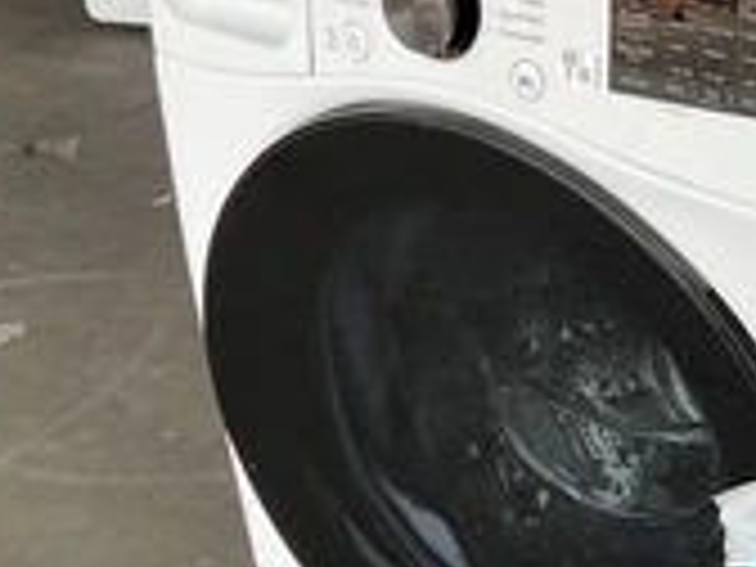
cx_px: 693
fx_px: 1507
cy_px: 382
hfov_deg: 27.1
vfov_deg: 21.2
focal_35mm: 69
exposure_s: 1/320
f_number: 1.8
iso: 25
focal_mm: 3
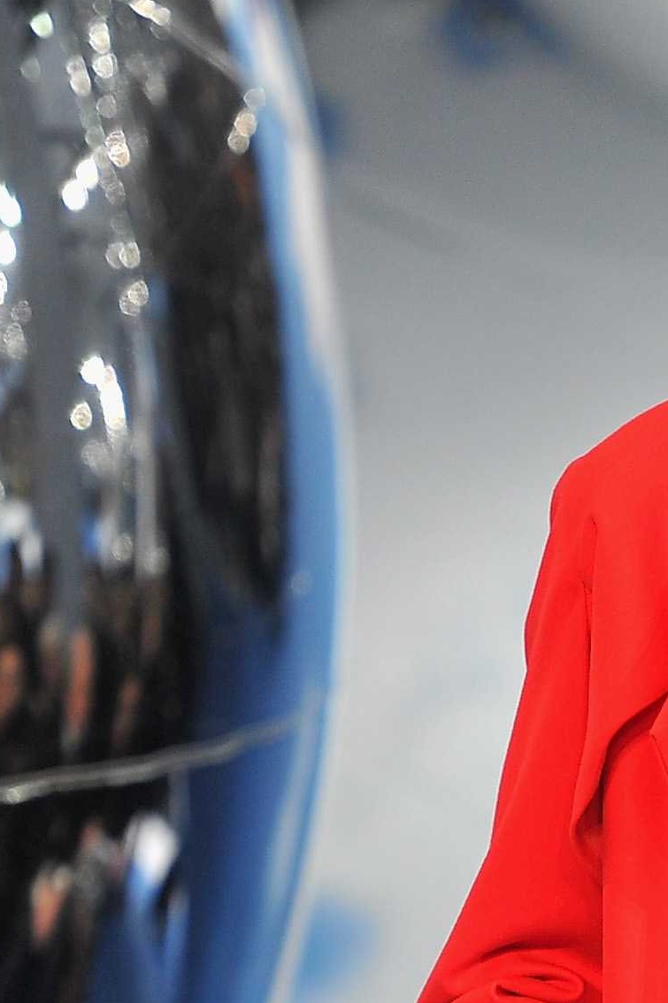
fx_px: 17243
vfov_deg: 3.3
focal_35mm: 619
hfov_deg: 2.2
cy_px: 1394
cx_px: 888
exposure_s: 1/800
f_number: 3.2
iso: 640
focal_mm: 165
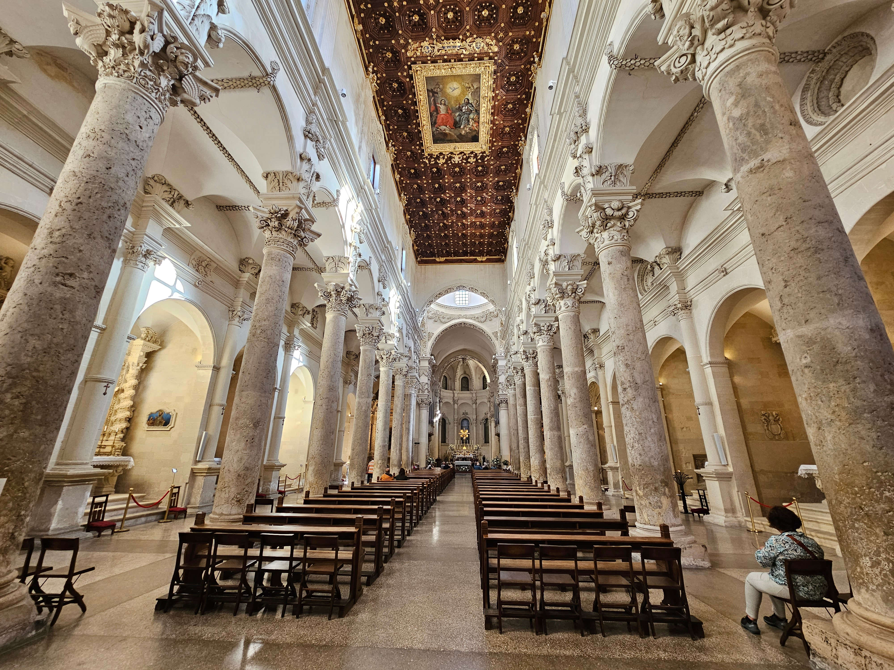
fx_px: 336
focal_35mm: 13
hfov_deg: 106.2
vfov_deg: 89.9
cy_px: 335
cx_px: 447
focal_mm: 2.2
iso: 200
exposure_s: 1/77
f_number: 2.2
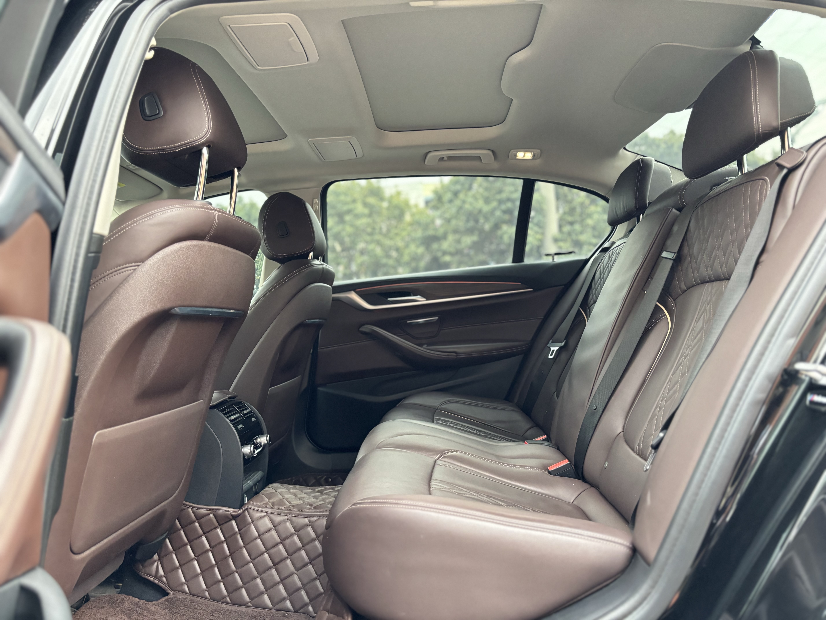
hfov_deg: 67.3
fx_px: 620
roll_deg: +3.4
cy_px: 310
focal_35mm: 26
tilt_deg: +0.6
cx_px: 413
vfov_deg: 53.1
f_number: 1.6
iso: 500
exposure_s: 1/56
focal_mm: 5.96
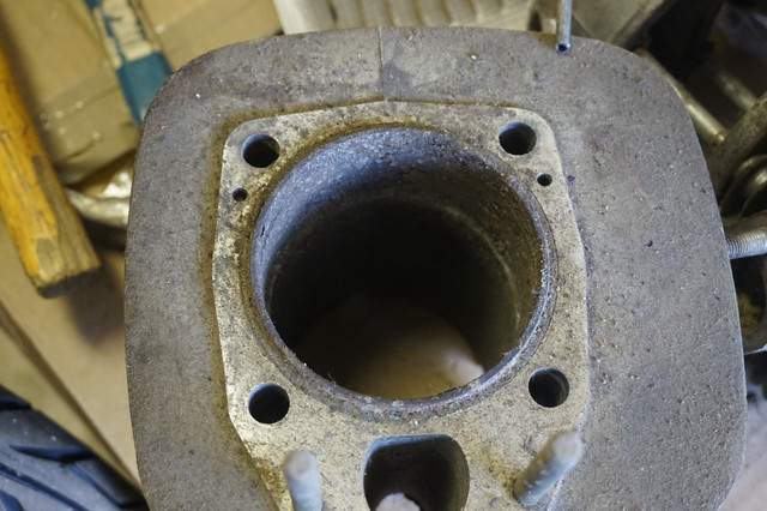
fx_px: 1022
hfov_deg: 41.1
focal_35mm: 48
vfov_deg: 28.0
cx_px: 384
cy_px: 256
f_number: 5
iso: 2500
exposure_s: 1/60
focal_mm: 32
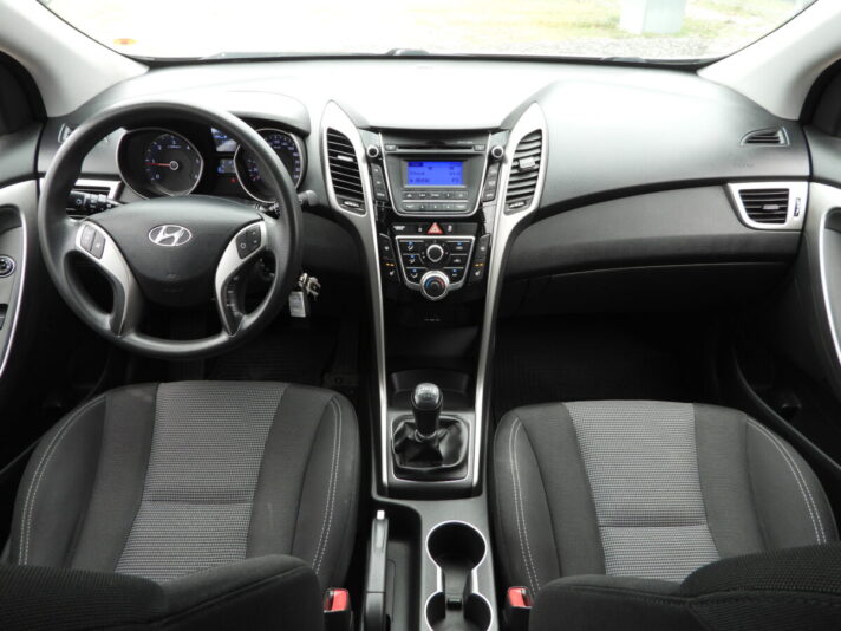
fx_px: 583
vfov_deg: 56.8
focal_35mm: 24
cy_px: 316
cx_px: 420
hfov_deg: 71.6
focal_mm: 4.3
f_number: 2.8
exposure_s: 1/50
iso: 100
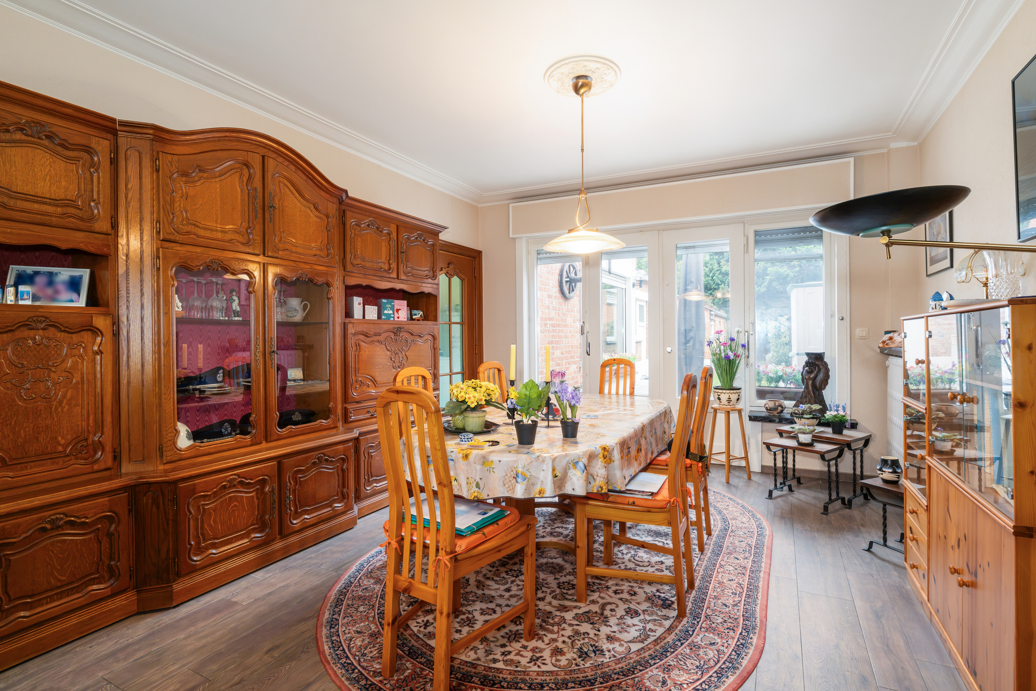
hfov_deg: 93.2
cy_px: 341
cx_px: 546
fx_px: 489
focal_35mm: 17
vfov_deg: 70.4
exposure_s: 1/4
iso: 250
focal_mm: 16
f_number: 11
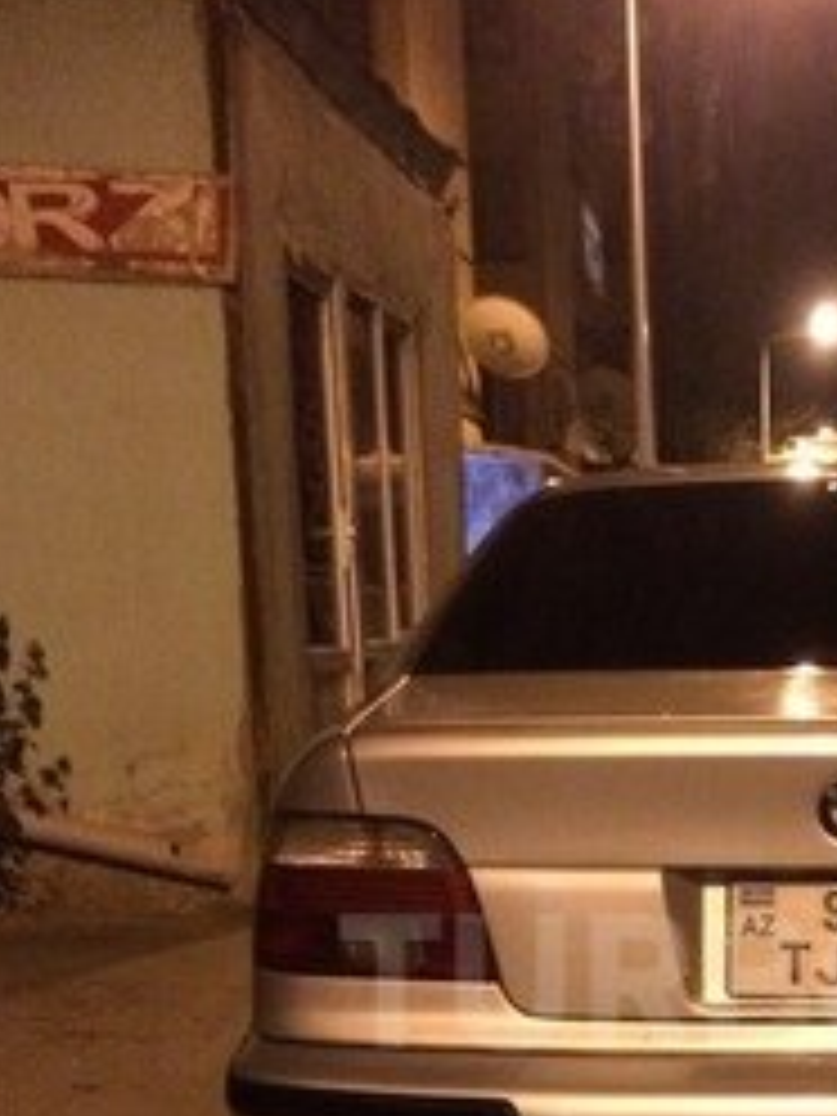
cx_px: 801
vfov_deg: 31.8
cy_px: 981
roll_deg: +2.3
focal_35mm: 58
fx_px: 1870
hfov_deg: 24.3
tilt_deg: -11.6
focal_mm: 4.15
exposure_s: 1/17
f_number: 2.2
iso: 400
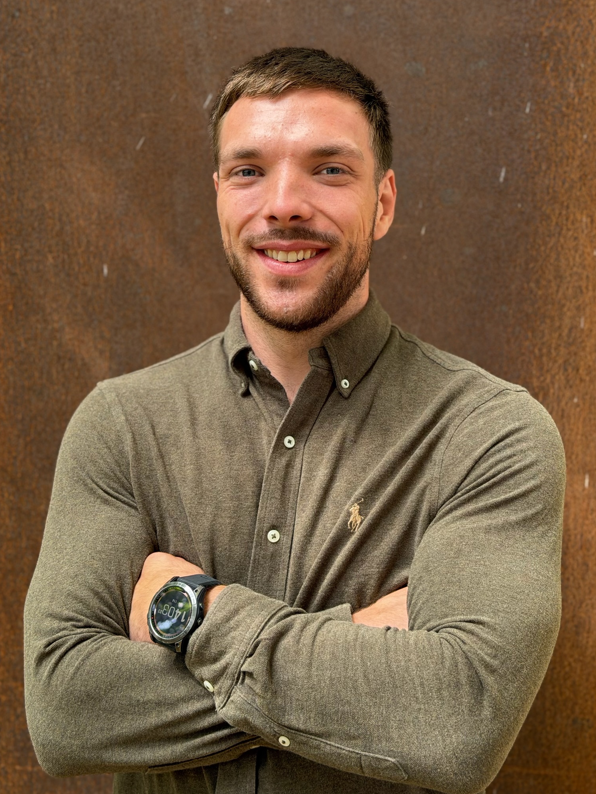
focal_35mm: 49
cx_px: 295
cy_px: 390
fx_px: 1125
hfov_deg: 29.7
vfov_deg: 38.9
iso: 64
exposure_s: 1/121
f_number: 1.78
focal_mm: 6.76
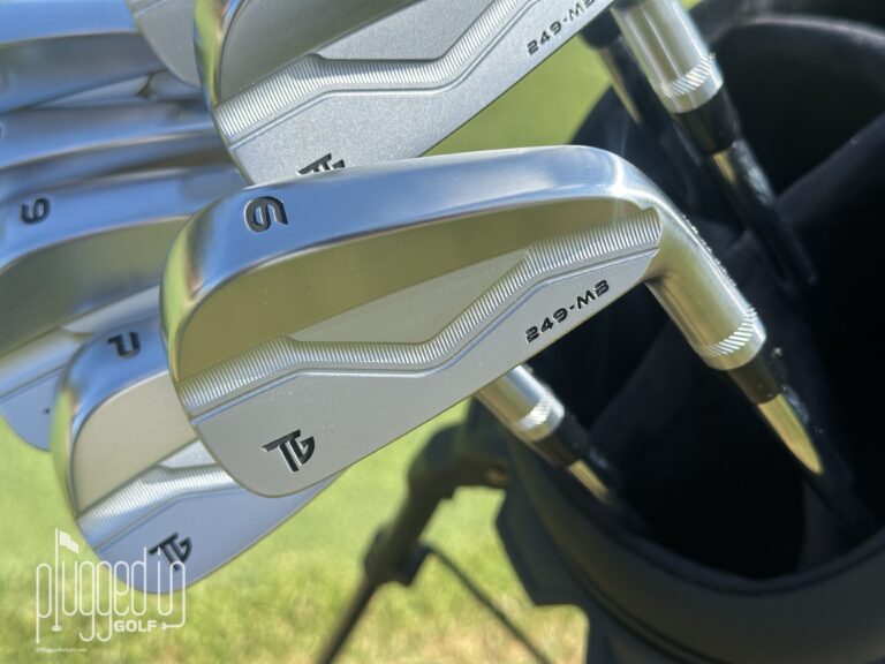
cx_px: 442
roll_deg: -6.0
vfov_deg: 30.3
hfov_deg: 39.7
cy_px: 332
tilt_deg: -38.4
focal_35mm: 48
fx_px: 1227
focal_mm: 6.86
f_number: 1.78
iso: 64
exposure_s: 1/1639
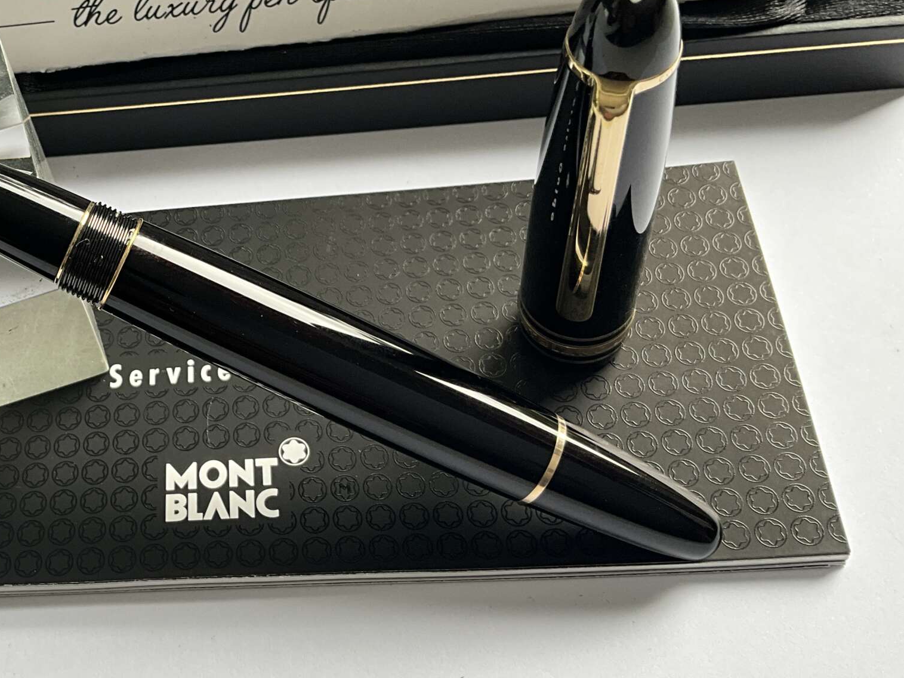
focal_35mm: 49
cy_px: 224
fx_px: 1280
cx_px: 144
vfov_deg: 29.5
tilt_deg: -54.0
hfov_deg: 37.1
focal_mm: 3
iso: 40
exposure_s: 1/122
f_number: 1.8
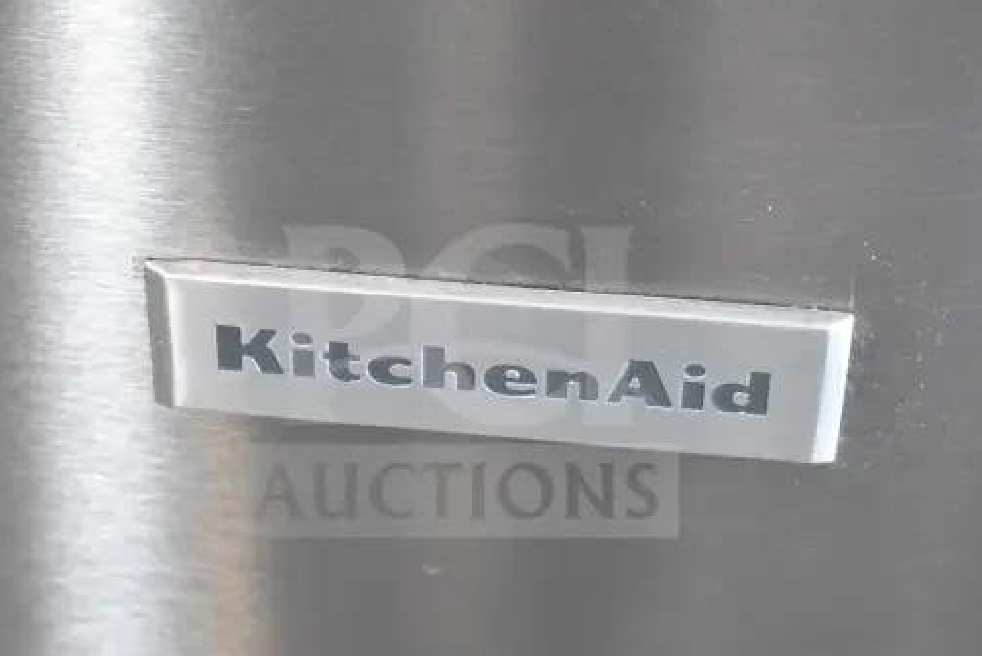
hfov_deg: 23.1
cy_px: 381
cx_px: 457
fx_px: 2401
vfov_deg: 15.5
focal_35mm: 88
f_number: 5.3
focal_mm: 48
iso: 6400
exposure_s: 1/125
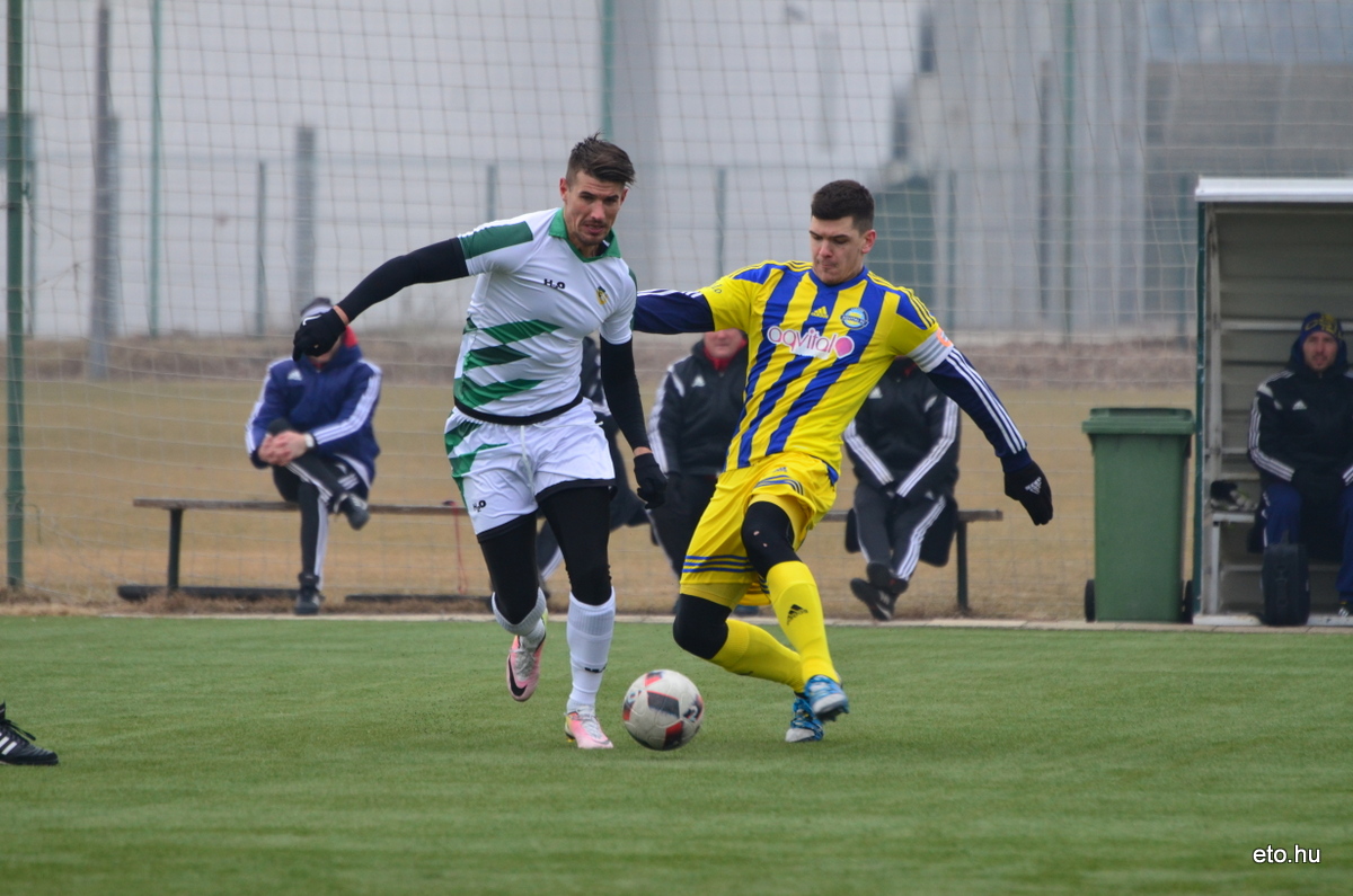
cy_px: 448
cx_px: 676
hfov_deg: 4.6
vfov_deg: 3.0
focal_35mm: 450
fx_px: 16879
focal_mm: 300
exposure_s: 1/800
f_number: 5.6
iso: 800
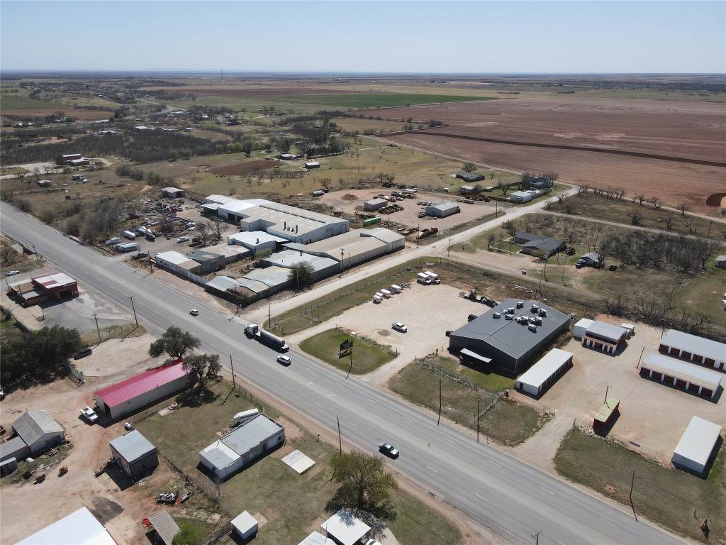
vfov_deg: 56.8
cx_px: 363
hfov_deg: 71.6
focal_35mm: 24
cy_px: 272
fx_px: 503
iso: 100
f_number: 2.8
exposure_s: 1/800
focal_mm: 4.5
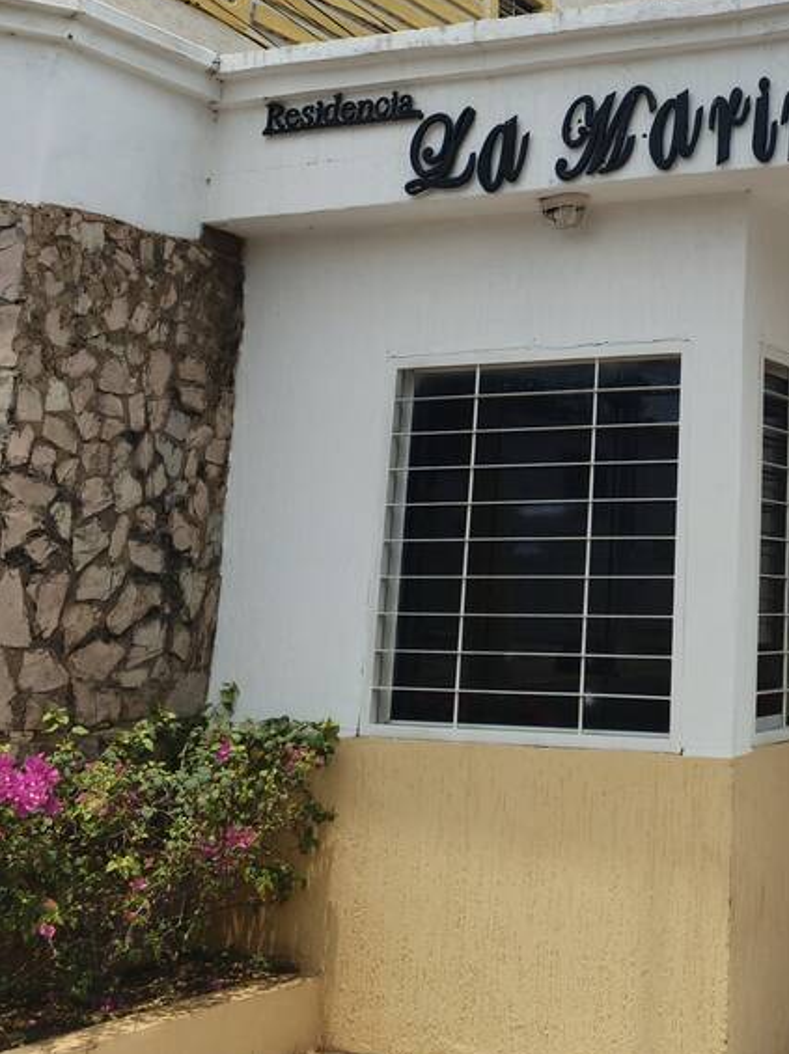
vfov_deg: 40.8
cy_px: 177
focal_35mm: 44
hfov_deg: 30.9
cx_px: 752
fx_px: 1339
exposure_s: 1/543
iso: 51
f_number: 1.6
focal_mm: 4.11
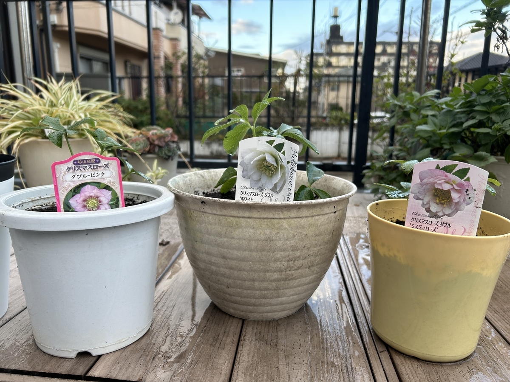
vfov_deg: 53.1
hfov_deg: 67.3
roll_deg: -1.2
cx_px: 255
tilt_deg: -14.2
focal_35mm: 26
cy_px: 191
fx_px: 383
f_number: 1.5
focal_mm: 5.7
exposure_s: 1/251
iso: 50
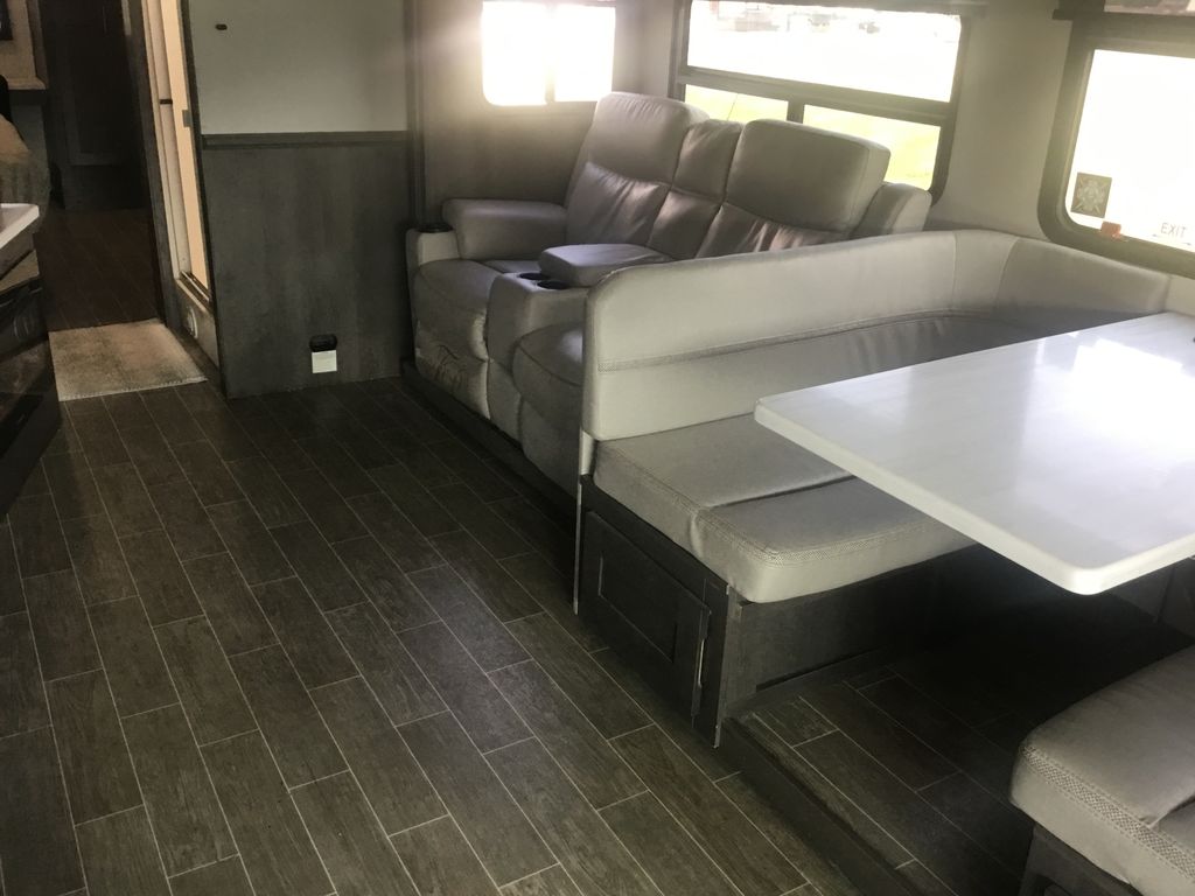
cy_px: 448
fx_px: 1070
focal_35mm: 31
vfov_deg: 45.4
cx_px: 598
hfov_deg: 58.4
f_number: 2.4
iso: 40
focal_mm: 3.3
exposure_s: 1/30
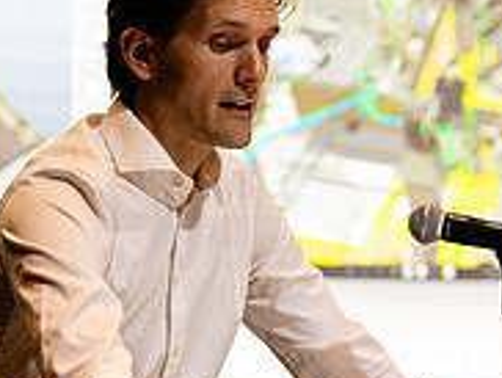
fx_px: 3775
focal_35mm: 260
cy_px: 288
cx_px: -113
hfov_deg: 7.5
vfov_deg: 5.7
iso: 4000
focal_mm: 85
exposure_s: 1/200
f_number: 2.8
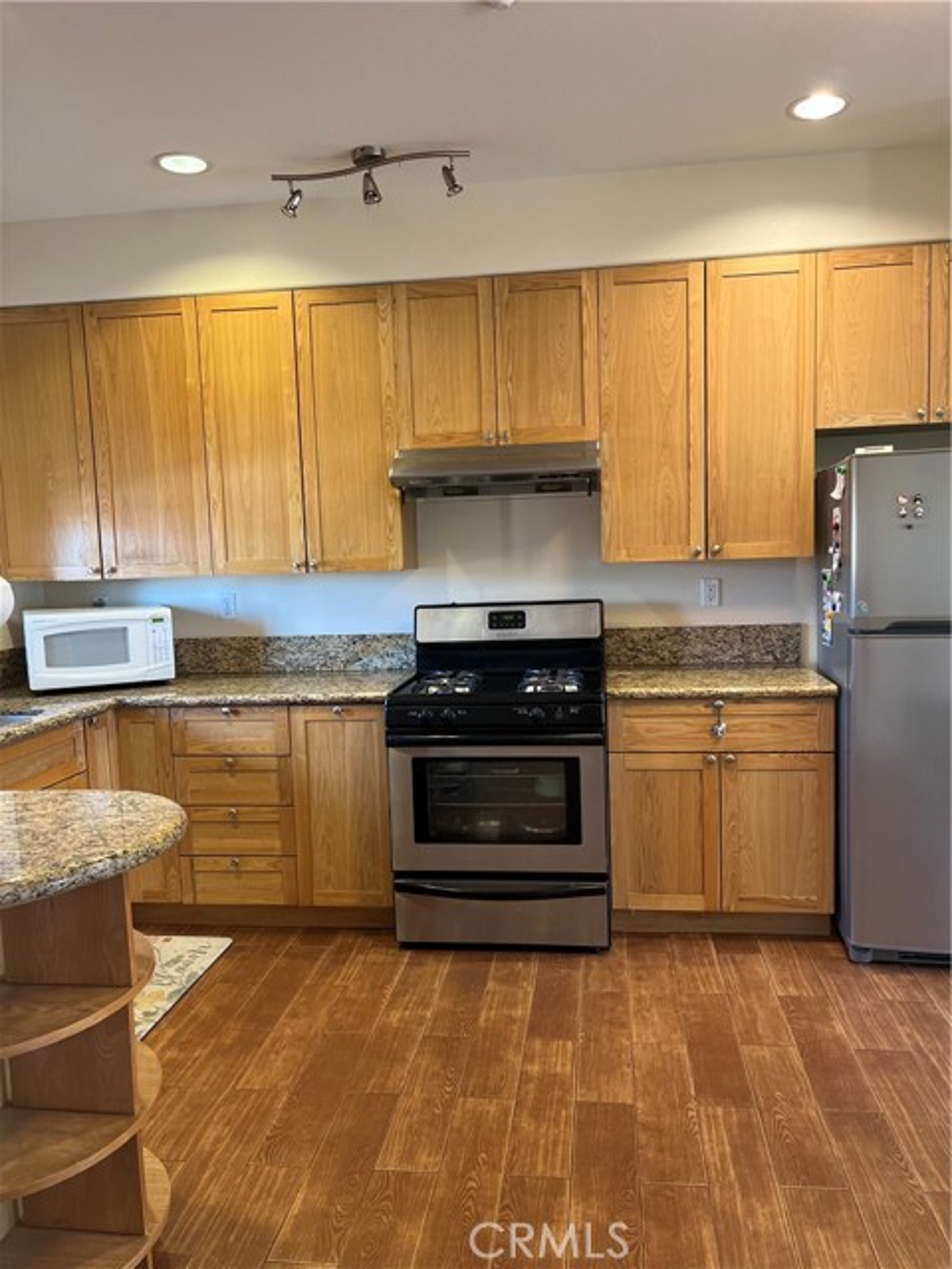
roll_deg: +2.8
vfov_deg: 67.3
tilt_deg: -6.0
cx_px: 476
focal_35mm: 26
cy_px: 634
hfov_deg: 53.1
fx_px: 953
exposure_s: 1/60
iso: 125
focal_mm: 5.1
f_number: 1.6
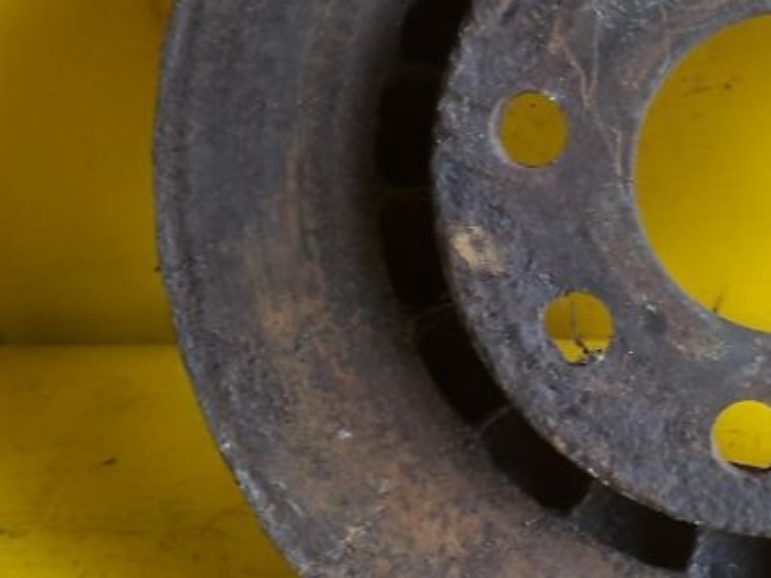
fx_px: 1559
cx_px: 763
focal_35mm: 70
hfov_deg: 26.4
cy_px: 144
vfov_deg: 20.8
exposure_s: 1/50
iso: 64
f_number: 1.9
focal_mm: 3.6
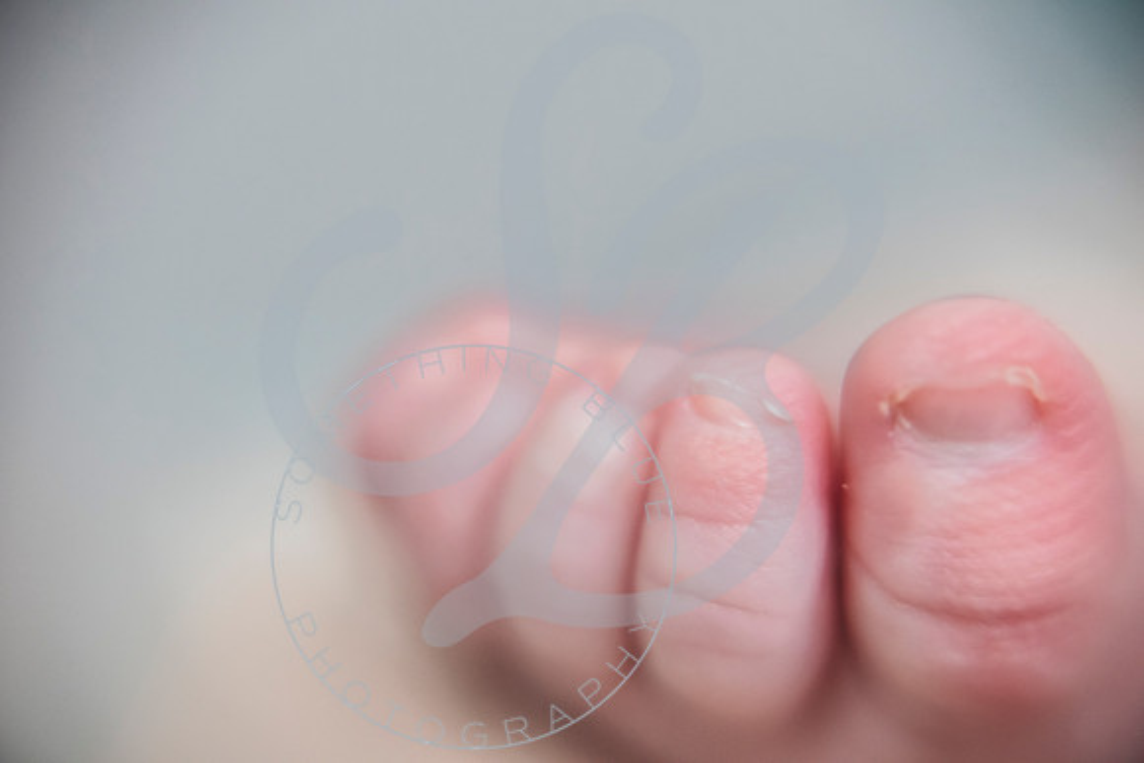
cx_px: 572
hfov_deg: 16.4
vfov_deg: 11.0
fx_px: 3973
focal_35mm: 125
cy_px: 382
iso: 2000
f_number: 5.6
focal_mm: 125
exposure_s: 1/125
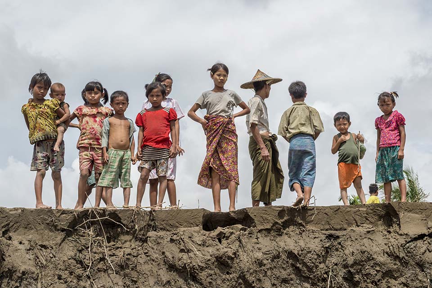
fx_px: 840
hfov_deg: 28.9
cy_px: 144
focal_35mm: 70
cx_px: 216
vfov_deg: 19.4
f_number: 16
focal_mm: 70
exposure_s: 1/640
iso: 400
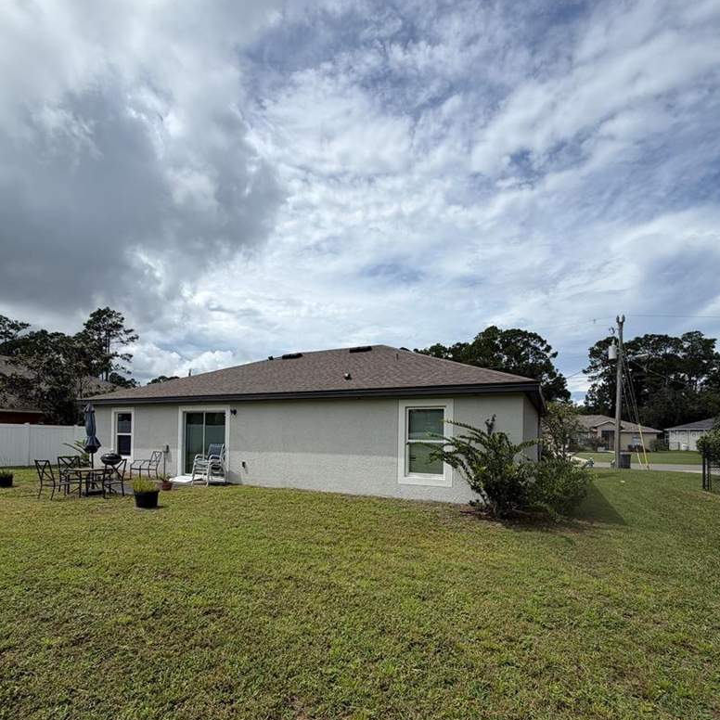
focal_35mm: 17
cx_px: 356
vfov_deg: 82.9
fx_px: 400
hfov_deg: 84.0
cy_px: 433
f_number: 2.2
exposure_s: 1/1534
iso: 20
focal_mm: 2.22
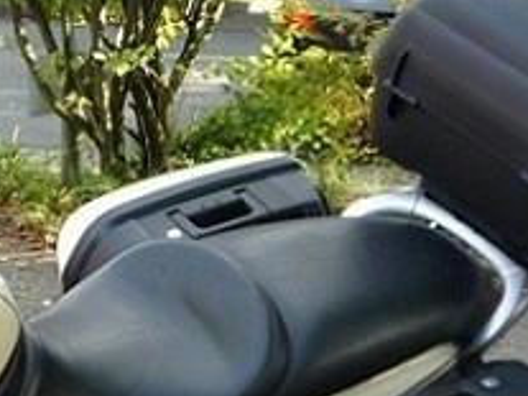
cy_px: 515
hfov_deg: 16.3
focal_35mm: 116
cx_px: -102
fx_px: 1768
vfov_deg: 12.4
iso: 100
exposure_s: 1/50
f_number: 3.3
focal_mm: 5.2
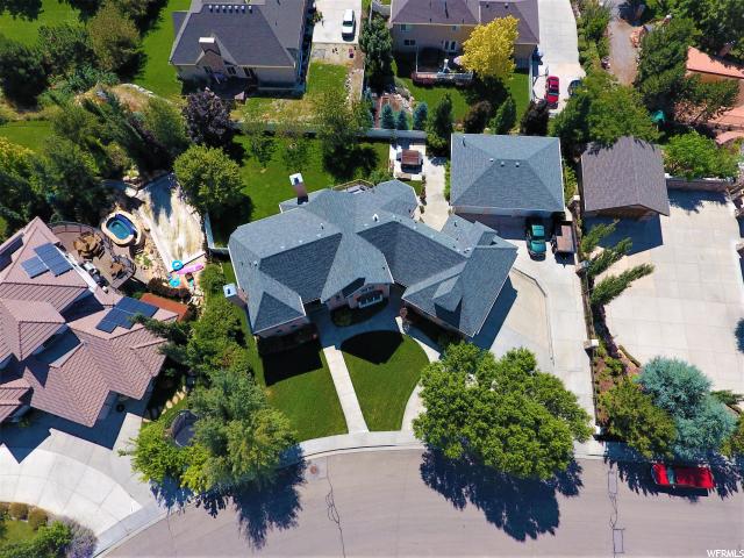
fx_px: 430
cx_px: 372
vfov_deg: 66.0
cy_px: 279
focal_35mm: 20
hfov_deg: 81.7
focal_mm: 3.61
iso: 100
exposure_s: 1/924
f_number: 2.8
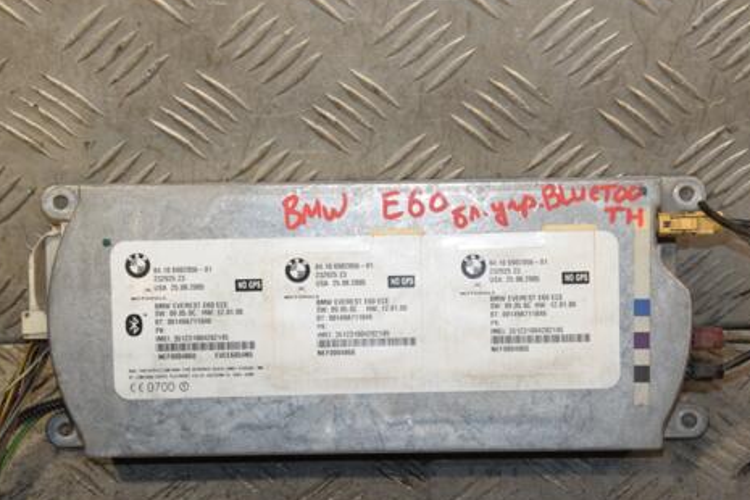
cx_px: 406
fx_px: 1937
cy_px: 276
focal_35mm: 93
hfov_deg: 21.9
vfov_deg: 14.7
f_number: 6.3
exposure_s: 1/200
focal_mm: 48
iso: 800
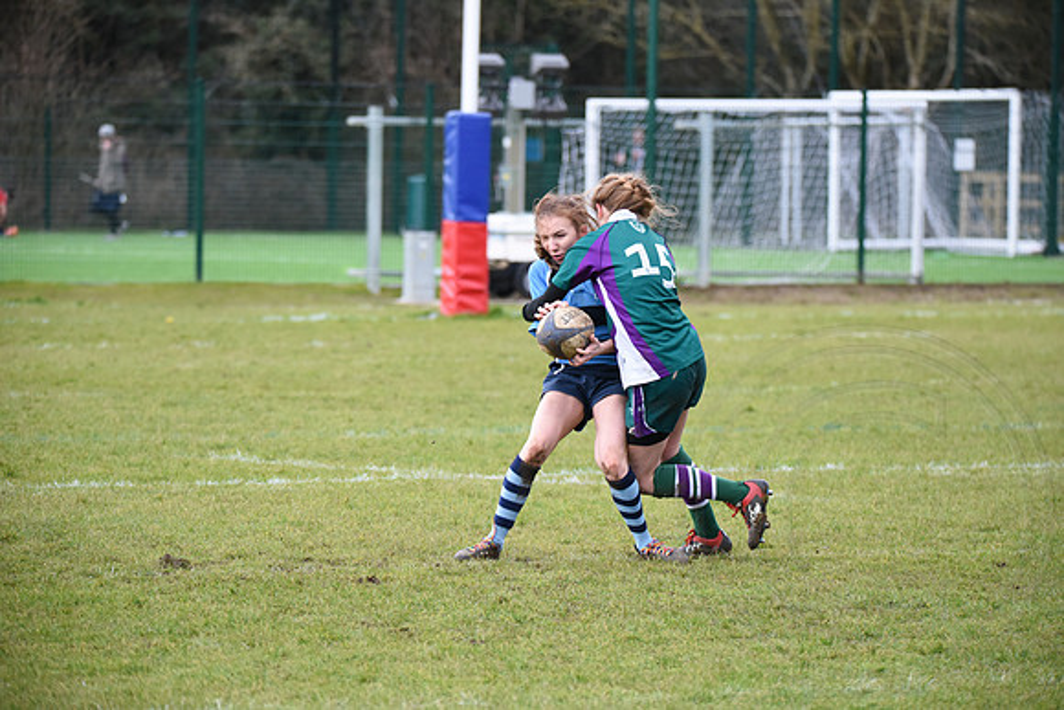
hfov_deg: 8.9
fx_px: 6799
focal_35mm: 230
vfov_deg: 6.0
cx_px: 532
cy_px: 355
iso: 2000
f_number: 6.3
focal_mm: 230
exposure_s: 1/1250
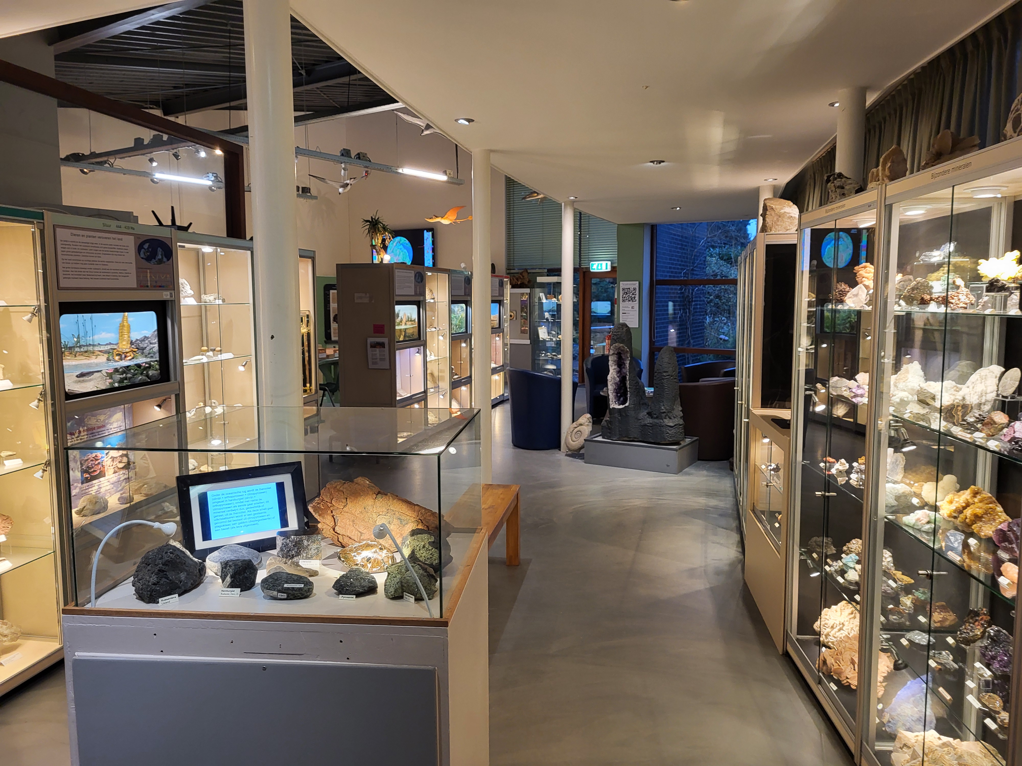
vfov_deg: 53.1
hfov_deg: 67.3
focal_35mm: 26
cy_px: 383
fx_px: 768
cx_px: 511
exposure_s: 1/50
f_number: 1.8
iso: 160
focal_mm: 5.4
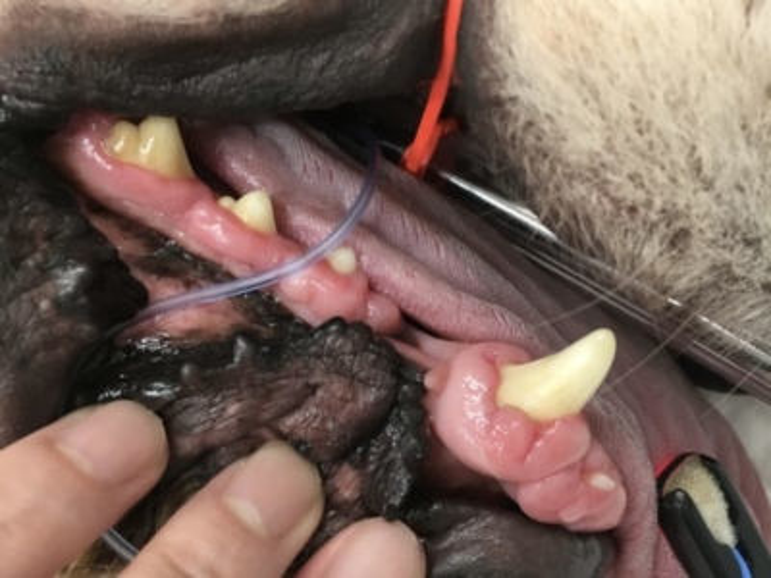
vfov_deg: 48.2
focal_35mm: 29
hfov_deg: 61.7
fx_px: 646
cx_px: 386
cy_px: 289
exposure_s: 1/30
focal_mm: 4.15
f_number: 2.2
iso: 80
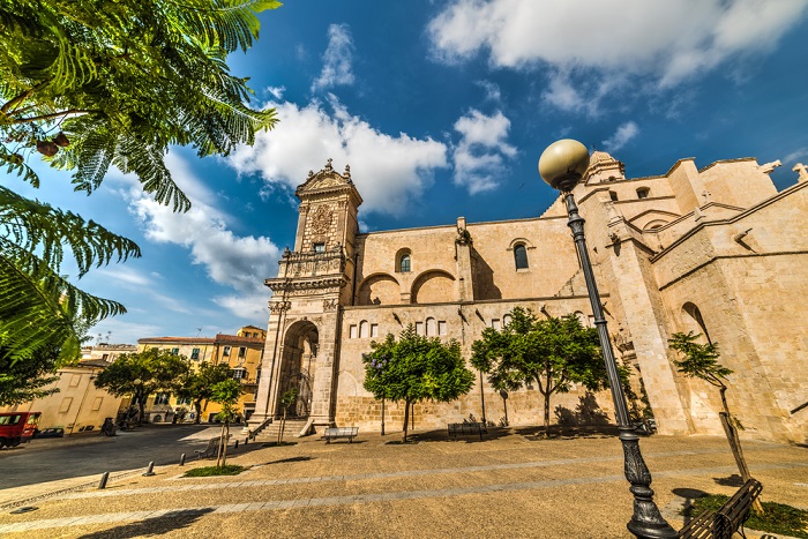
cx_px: 404
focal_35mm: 14
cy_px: 270
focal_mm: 14
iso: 64
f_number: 7.1
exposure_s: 1/320
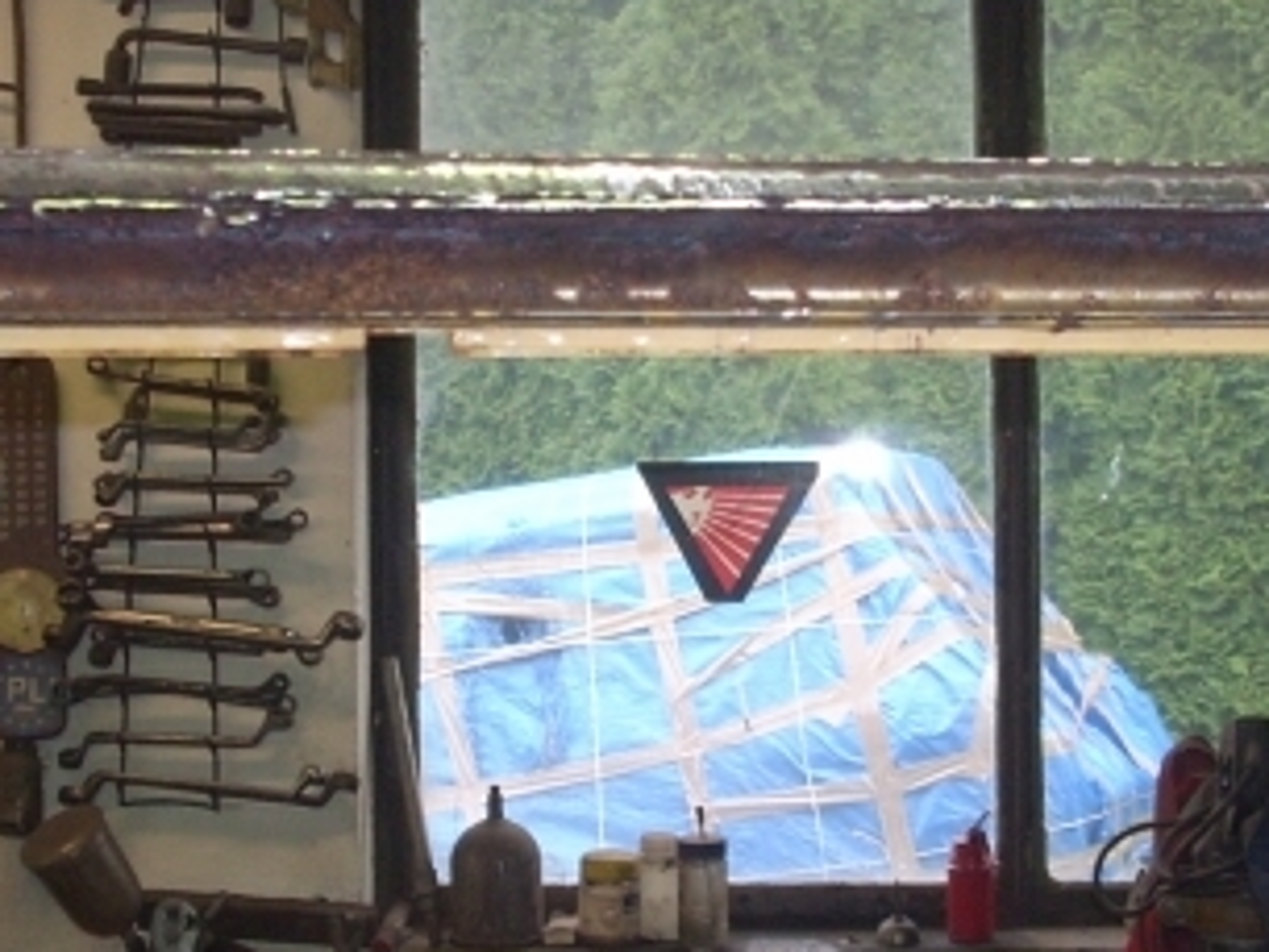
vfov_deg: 16.2
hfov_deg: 21.5
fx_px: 3337
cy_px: 376
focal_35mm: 91
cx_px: 670
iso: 100
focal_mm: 6.2
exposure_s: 1/30
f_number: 2.8
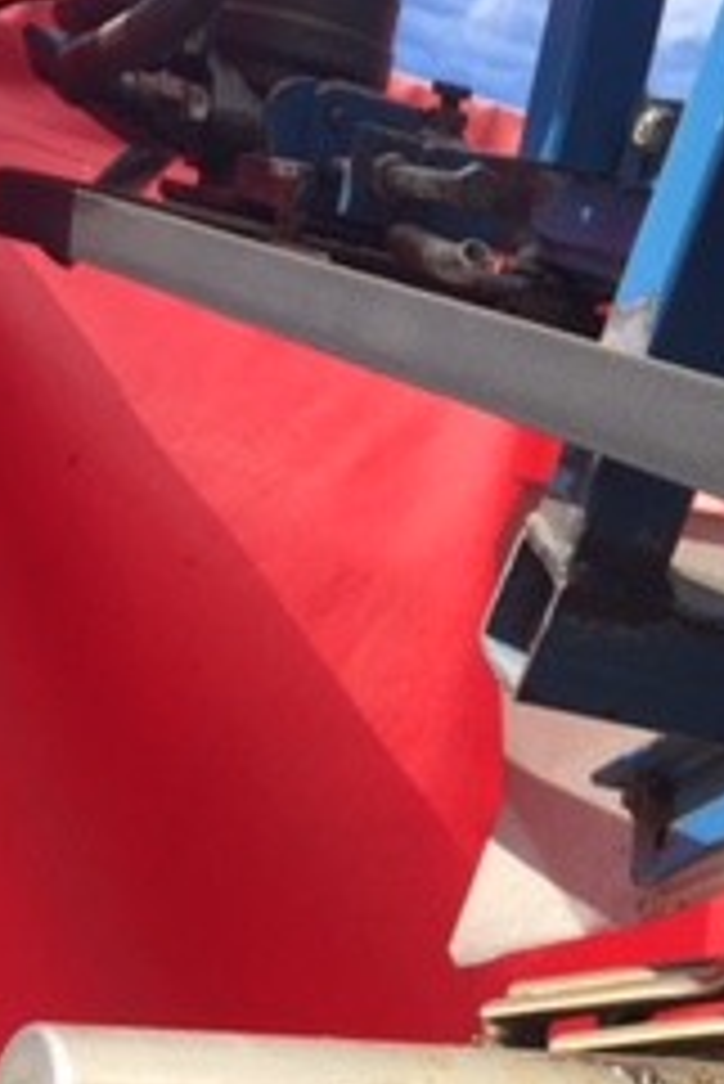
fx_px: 2410
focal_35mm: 80
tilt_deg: +8.9
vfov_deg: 25.1
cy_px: 778
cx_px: 1034
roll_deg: -2.0
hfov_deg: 15.9
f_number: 2.2
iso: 32
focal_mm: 4.15
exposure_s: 1/920
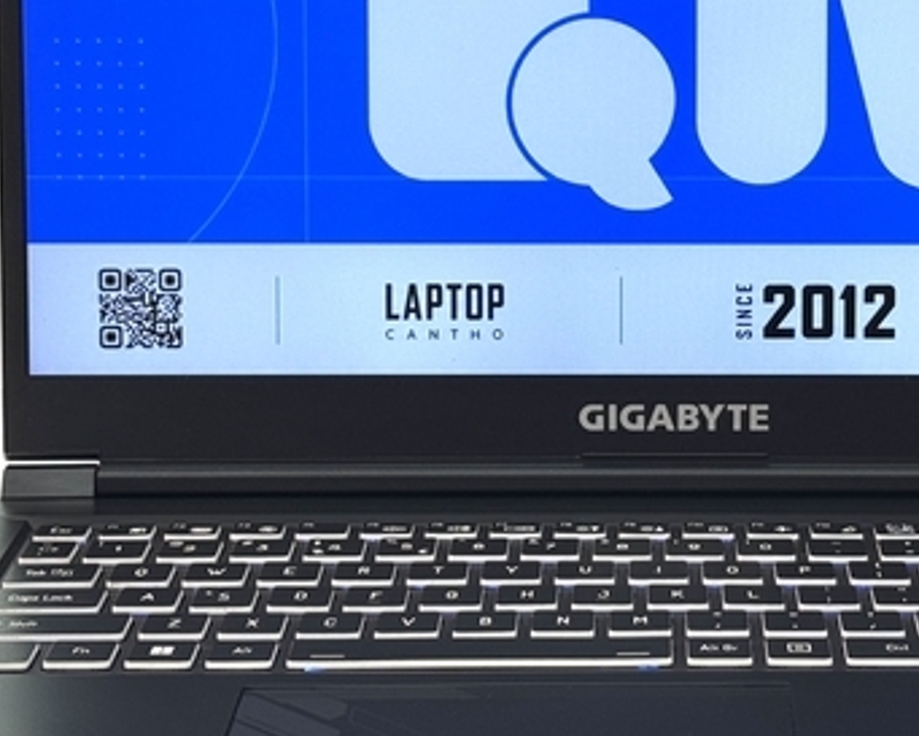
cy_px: 202
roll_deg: +0.6
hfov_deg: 17.4
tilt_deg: -10.4
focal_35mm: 110
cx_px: 690
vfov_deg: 14.0
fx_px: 2993
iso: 50
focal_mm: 6.76
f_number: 1.78
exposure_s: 1/121
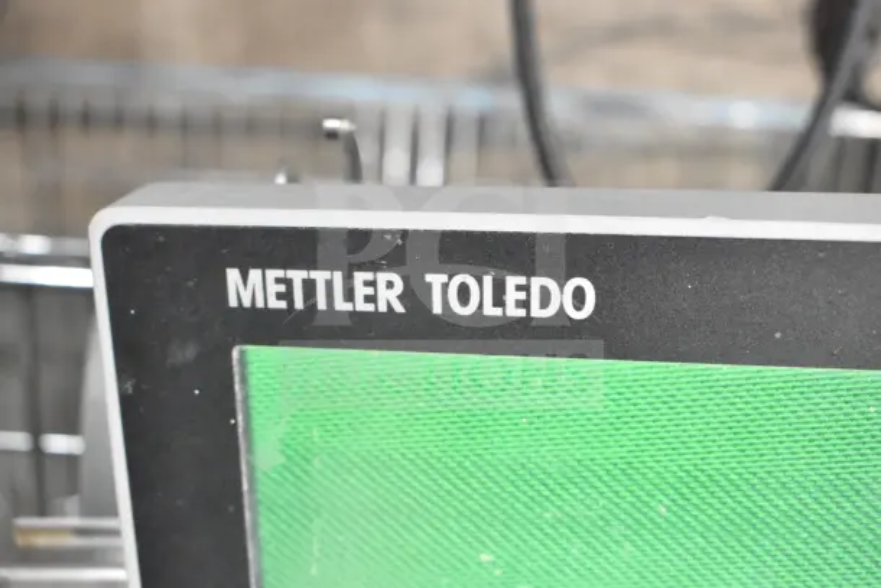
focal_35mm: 51
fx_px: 1248
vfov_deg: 26.5
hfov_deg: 38.9
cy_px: 294
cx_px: 440
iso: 6400
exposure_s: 1/100
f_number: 5
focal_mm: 34
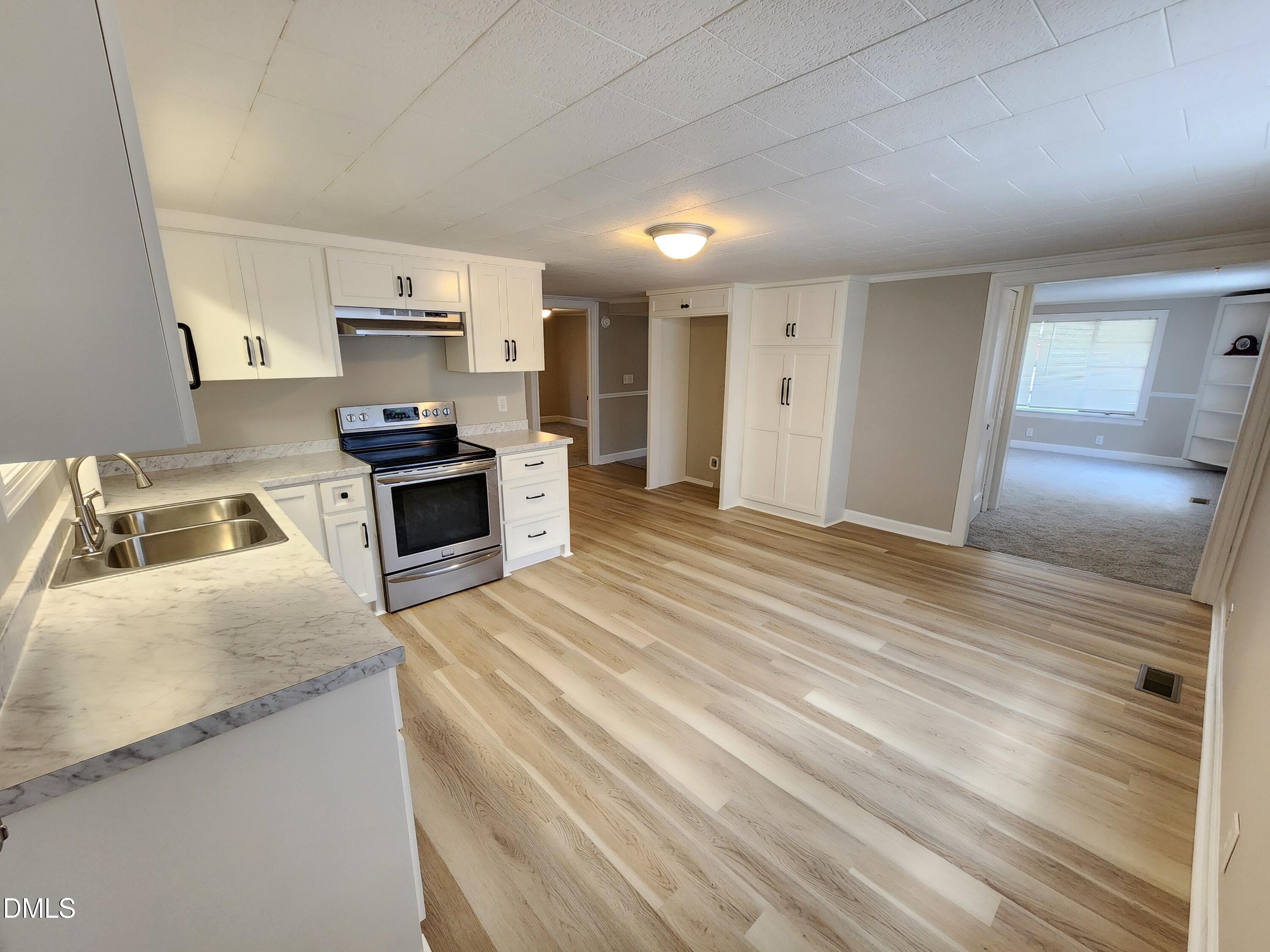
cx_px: 635
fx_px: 477
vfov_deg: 89.9
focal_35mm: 13
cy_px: 476
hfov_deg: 106.2
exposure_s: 1/60
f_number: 2.2
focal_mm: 2.2
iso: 250
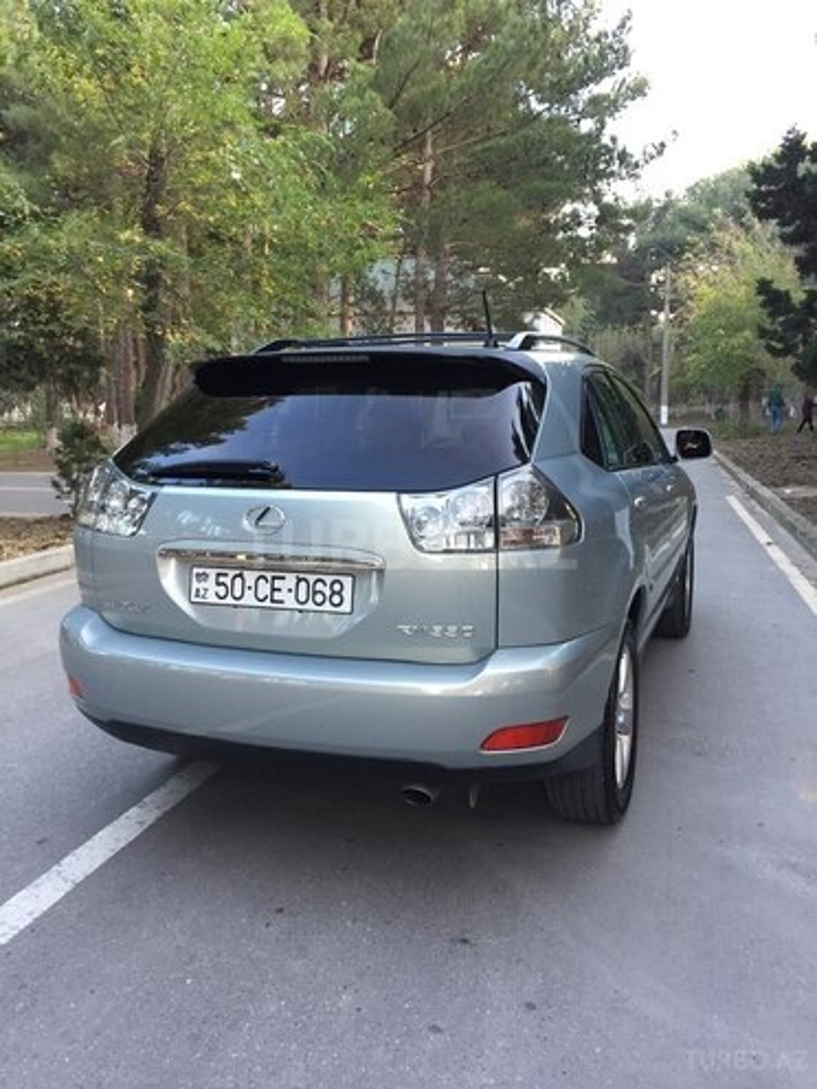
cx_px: 408
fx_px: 913
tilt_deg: -8.2
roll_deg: +0.0
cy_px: 544
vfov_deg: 61.7
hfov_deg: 48.2
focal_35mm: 29
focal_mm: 4.15
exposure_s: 1/33
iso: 64
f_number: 2.2
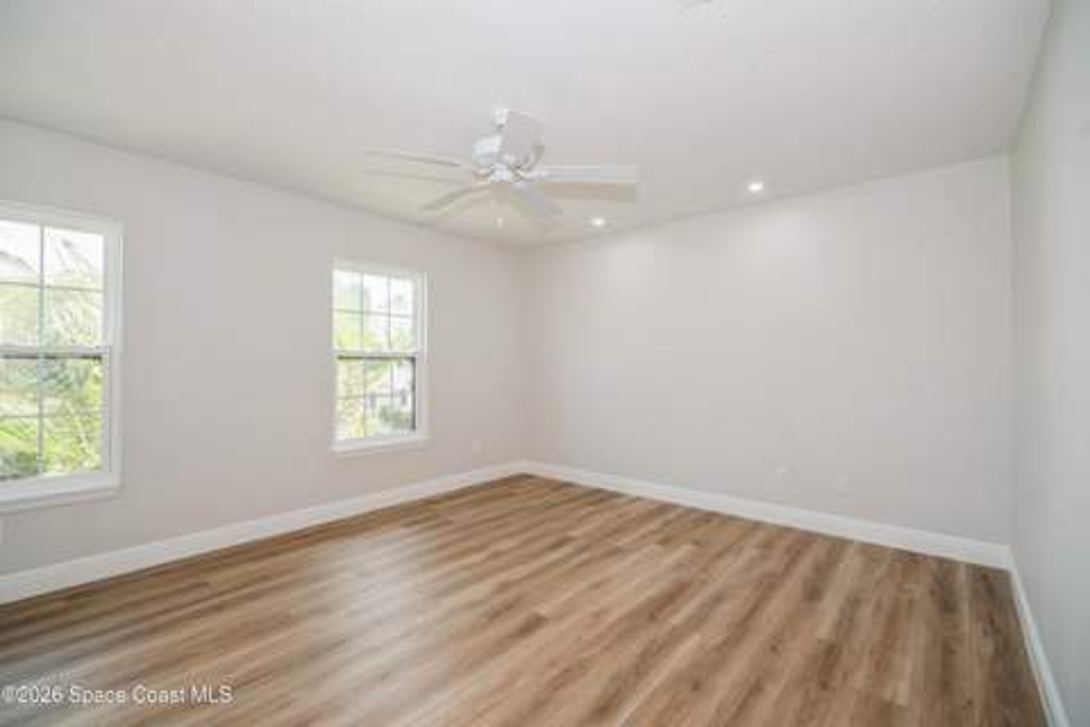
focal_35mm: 15
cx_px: 545
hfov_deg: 100.4
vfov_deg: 77.3
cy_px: 364
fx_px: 454
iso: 200
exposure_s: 1/20
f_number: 8
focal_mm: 15
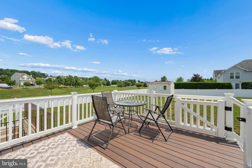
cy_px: 84
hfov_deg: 104.3
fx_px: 98
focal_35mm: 14
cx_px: 126
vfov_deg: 81.2
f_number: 7.1
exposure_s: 1/500
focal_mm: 14
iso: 100
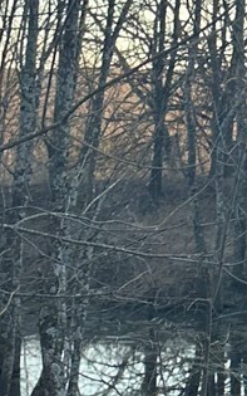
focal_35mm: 155
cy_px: 578
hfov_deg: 8.1
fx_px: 1669
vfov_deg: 12.8
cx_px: -229
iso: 80
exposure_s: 1/266
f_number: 1.78
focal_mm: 6.86
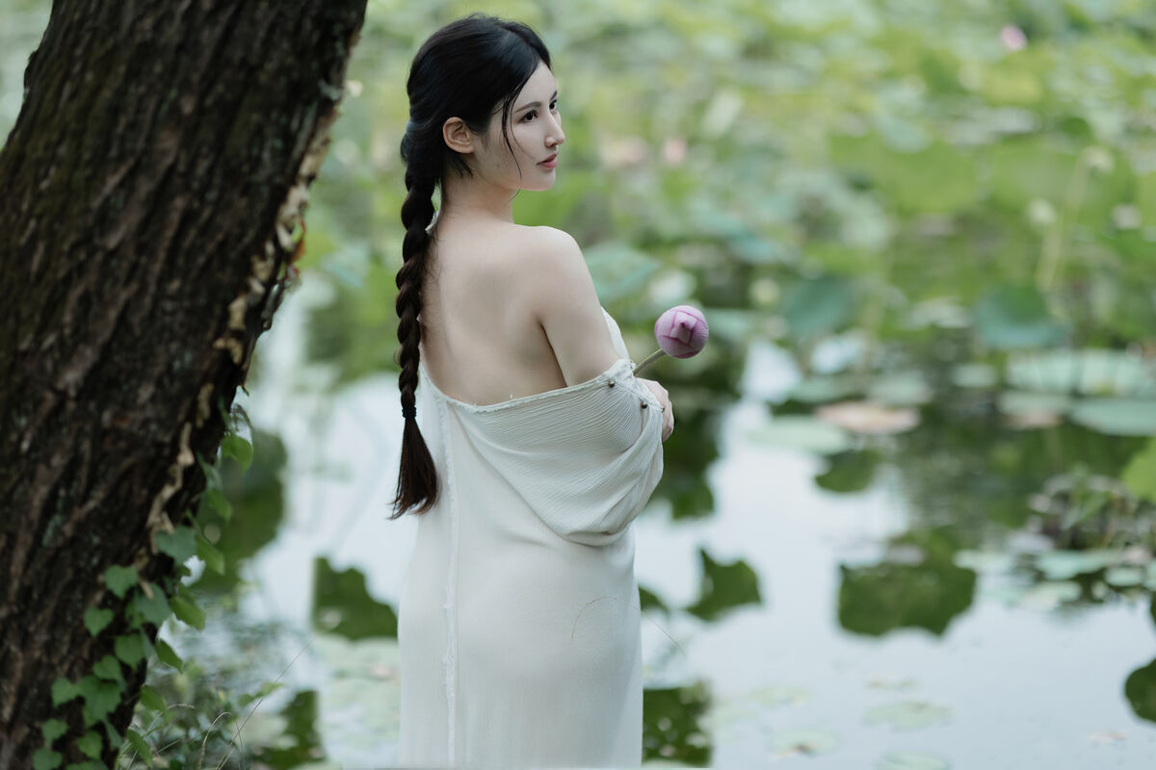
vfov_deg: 16.1
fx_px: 2729
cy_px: 385
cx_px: 578
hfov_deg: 23.9
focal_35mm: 85
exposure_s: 1/1250
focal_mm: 85
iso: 100
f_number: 1.8
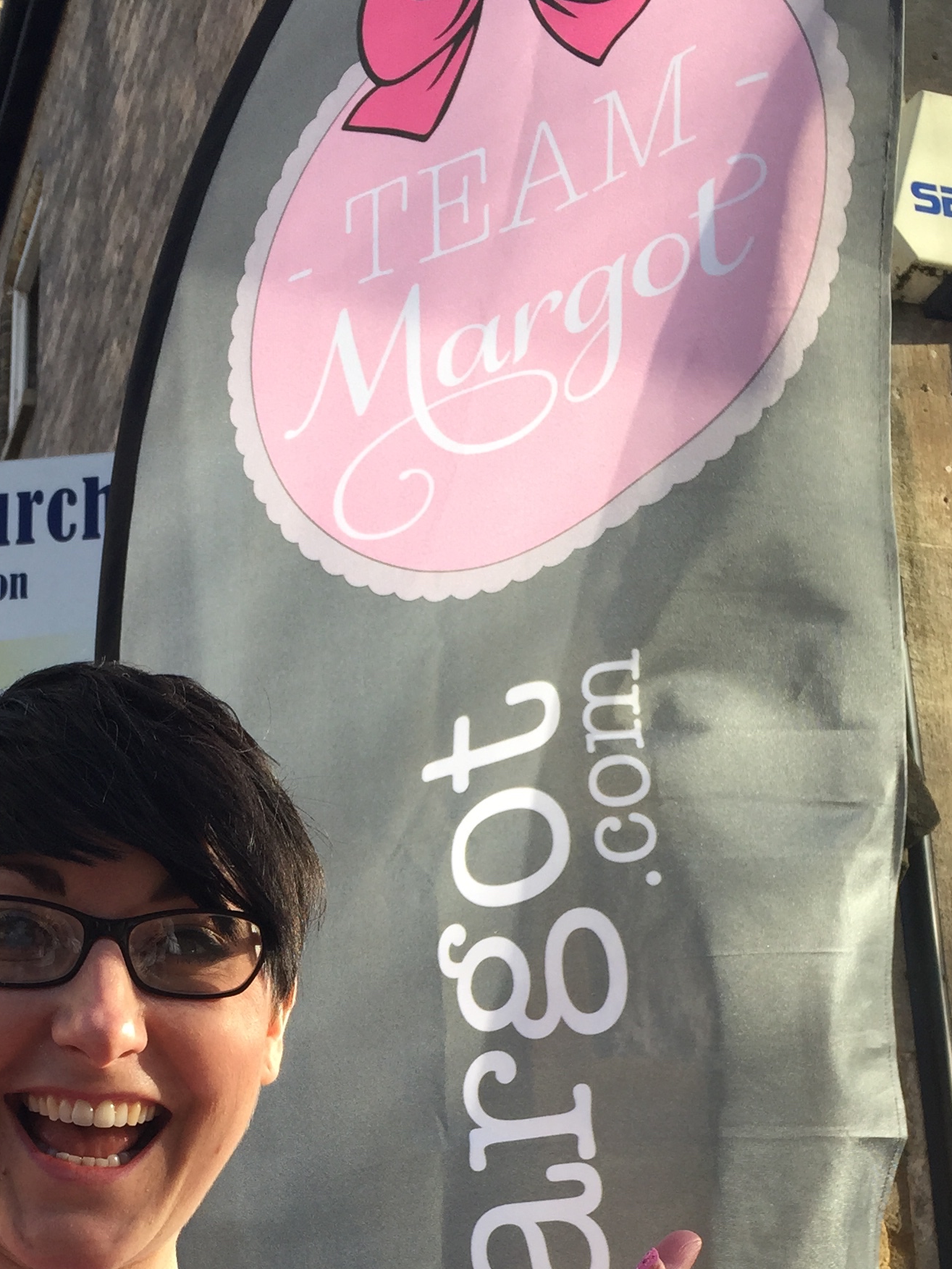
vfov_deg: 33.9
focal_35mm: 54
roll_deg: -0.2
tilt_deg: +18.5
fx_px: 1980
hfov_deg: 26.7
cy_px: 1100
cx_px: 239
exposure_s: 1/565
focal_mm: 4.15
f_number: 2.2
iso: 32
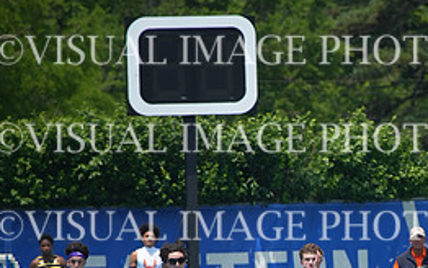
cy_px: 270
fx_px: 10526
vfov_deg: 1.5
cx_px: 308
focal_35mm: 902
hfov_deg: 2.3
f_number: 5.6
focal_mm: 400
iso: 400
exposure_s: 1/2000
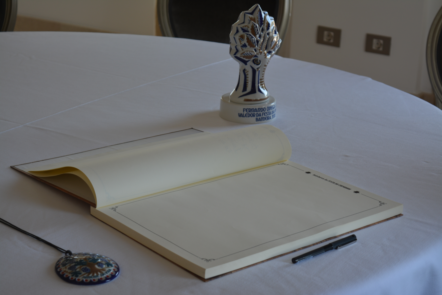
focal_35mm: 82
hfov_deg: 24.6
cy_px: 148
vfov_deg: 16.6
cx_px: 221
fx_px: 1013
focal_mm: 55
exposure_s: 1/25
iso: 100
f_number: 5.6
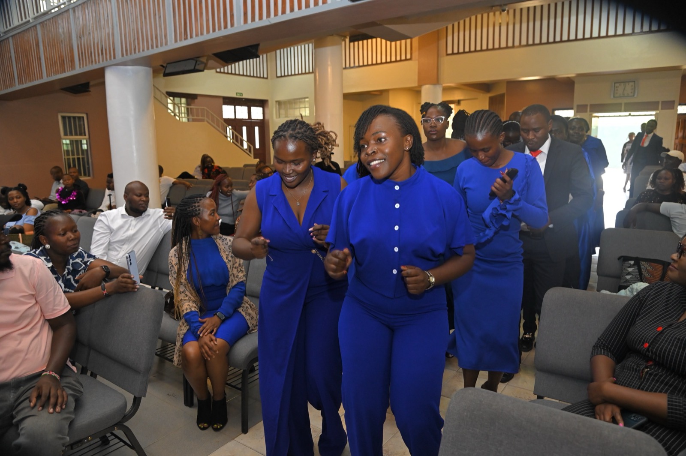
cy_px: 228
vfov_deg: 53.1
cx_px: 343
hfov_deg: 73.8
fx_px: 457
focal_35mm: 24
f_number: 5
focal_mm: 24
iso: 3200
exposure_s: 1/160
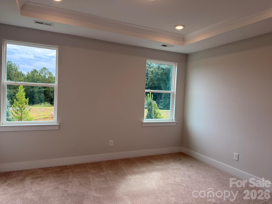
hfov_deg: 71.6
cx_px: 136
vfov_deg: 56.8
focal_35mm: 24
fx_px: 189
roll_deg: -3.4
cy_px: 102
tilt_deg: -3.2
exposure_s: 1/551
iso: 100
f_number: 1.78
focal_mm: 6.76
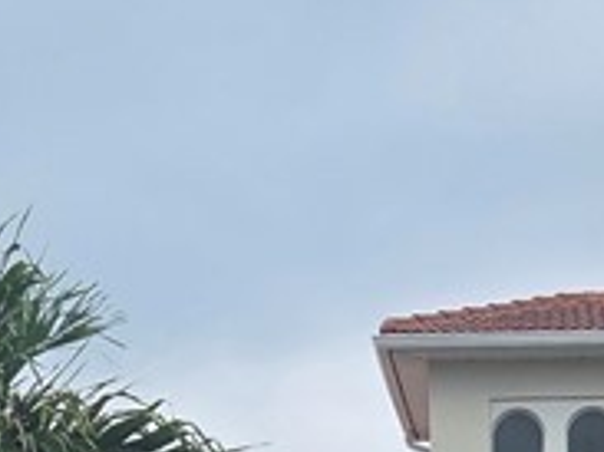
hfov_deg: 15.2
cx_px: 475
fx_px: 2249
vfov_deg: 10.5
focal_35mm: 129
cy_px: 917
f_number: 1.8
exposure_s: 1/2066
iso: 80
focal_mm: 5.4
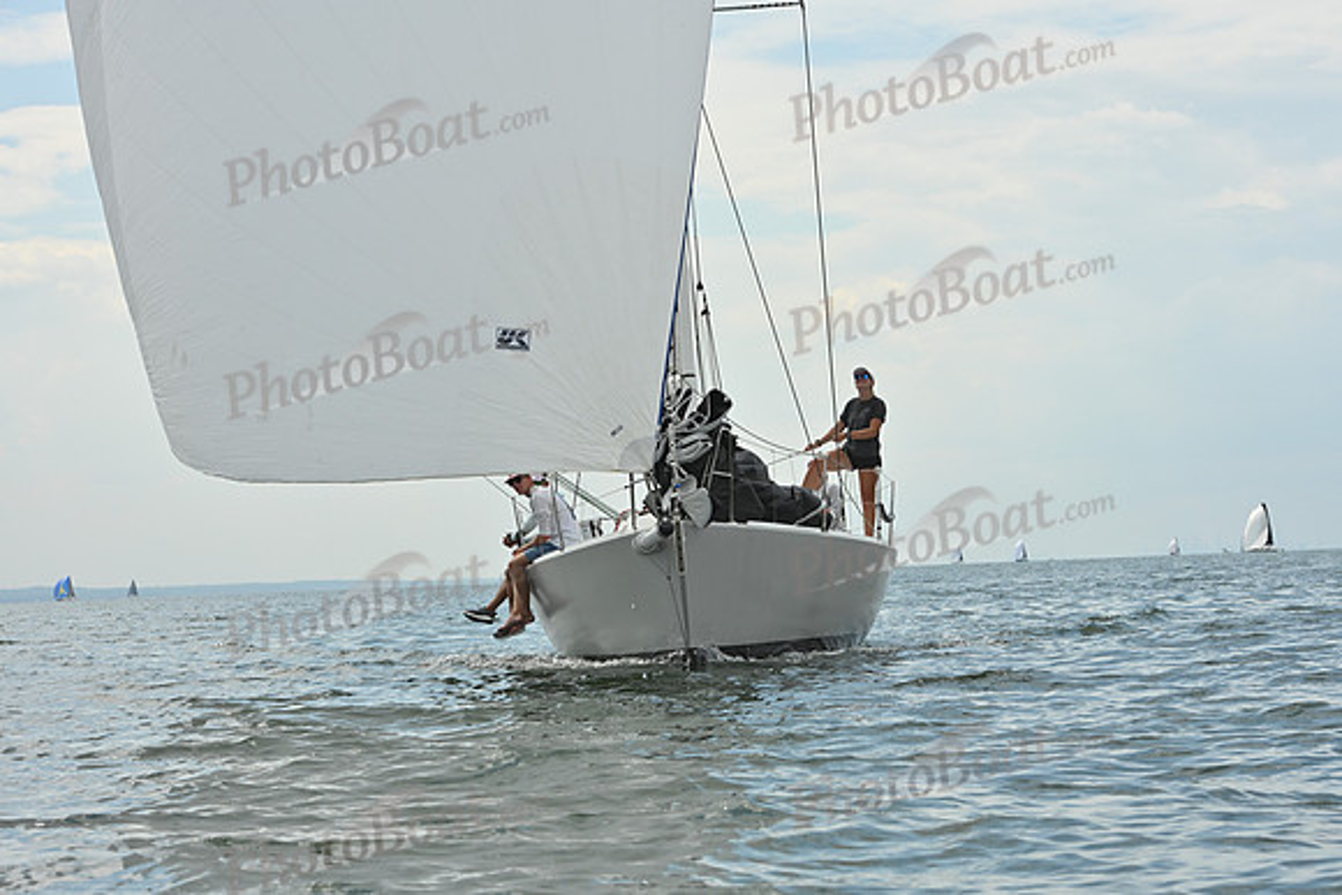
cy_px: 448
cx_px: 671
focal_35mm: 92
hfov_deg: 22.1
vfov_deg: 14.9
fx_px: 3430
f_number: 9
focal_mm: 92
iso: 320
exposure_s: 1/1250
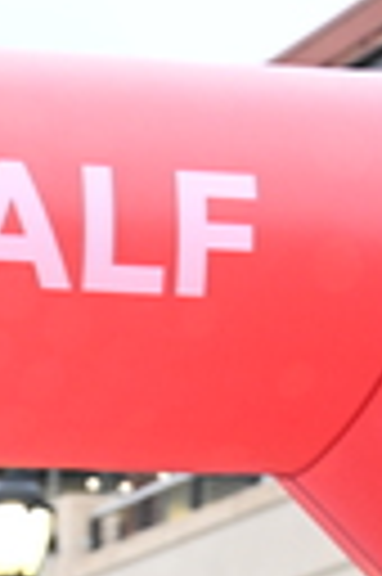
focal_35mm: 301
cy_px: 1030
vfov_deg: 6.7
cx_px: 34
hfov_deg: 4.5
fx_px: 4804
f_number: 2.8
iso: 1600
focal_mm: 70
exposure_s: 1/800
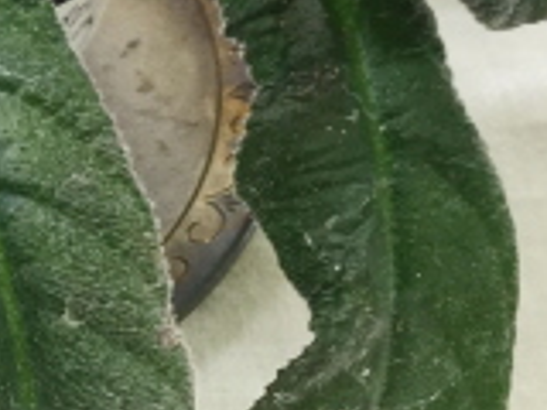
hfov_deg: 13.3
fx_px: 2291
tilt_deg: -35.6
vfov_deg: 9.5
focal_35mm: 145
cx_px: -65
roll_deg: -0.5
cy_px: -441
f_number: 2.2
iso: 25
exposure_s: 1/50
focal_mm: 4.15
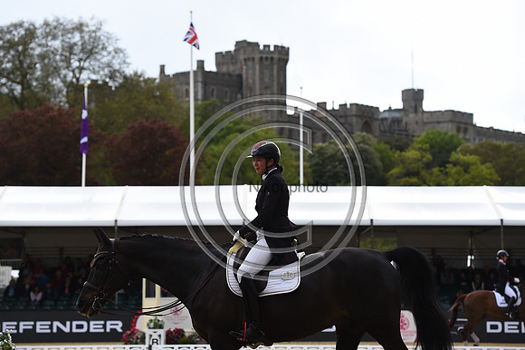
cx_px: 262
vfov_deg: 11.4
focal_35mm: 120
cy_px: 175
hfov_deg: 17.1
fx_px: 1749
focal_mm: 120
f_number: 4.5
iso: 220
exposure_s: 1/1250
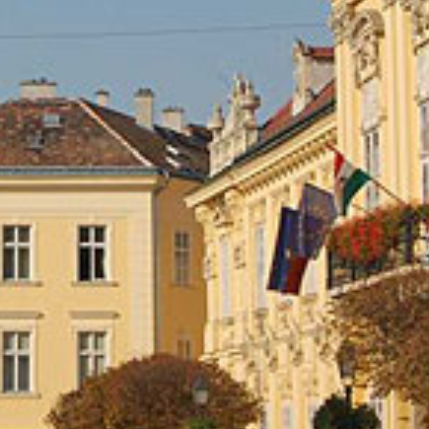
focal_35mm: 166
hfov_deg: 10.4
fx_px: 2328
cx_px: -83
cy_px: 25
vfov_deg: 10.5
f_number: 14
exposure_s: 1/800
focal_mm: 42
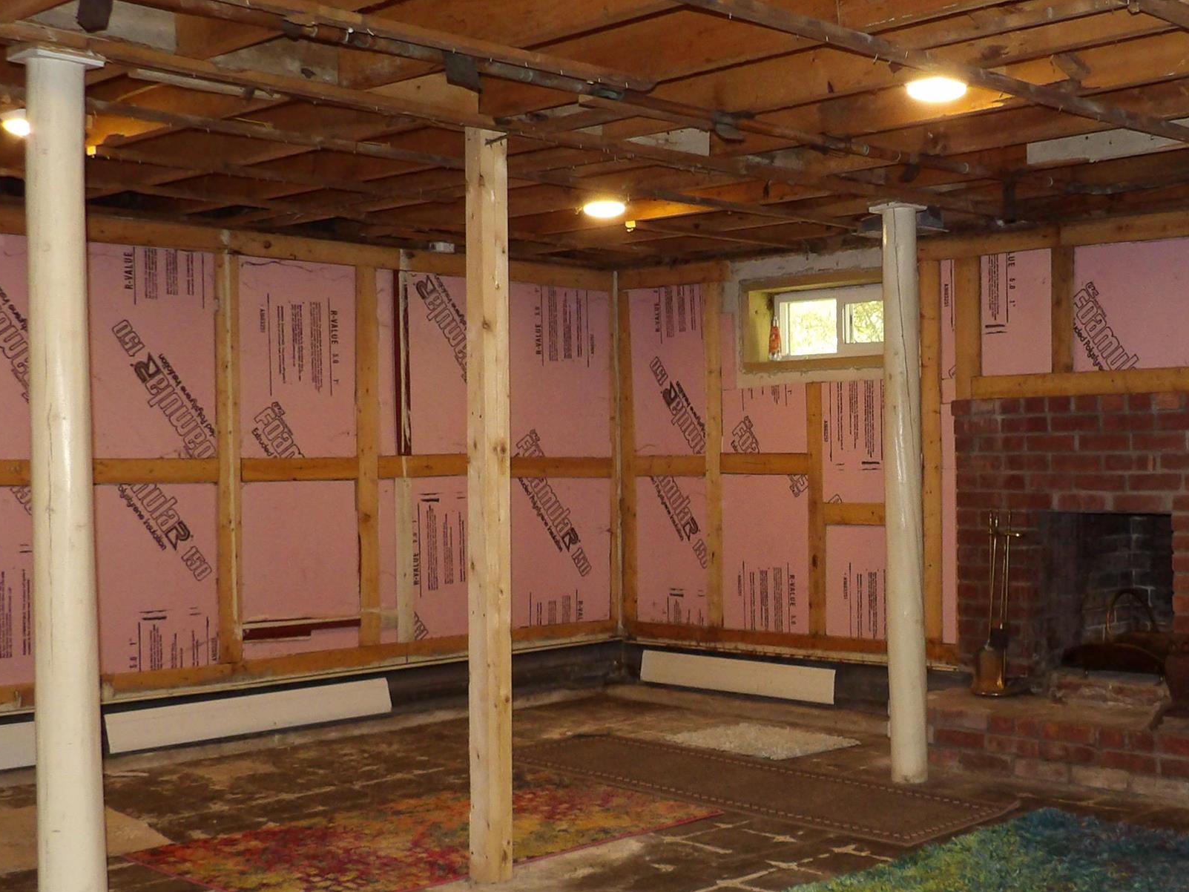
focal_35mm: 46
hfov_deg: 40.4
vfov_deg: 31.5
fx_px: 1580
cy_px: 522
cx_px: 845
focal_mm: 4.3
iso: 250
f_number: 3.2
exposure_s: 1/32
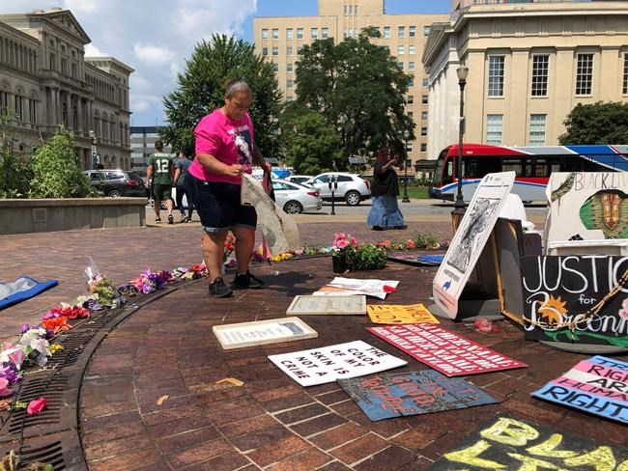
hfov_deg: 63.4
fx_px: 508
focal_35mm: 28
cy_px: 236
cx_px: 314
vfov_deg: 49.8
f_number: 1.8
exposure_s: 1/2433
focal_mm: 3.99
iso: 20
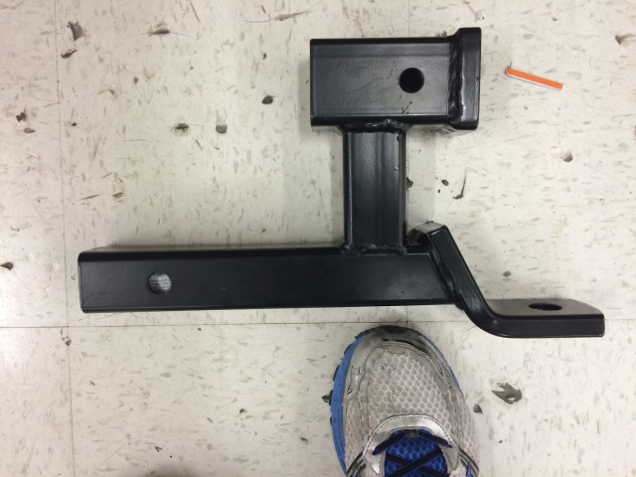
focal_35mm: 29
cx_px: 318
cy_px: 238
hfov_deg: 61.7
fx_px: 533
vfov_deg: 48.2
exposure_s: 1/30
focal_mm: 4.15
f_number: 2.2
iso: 100
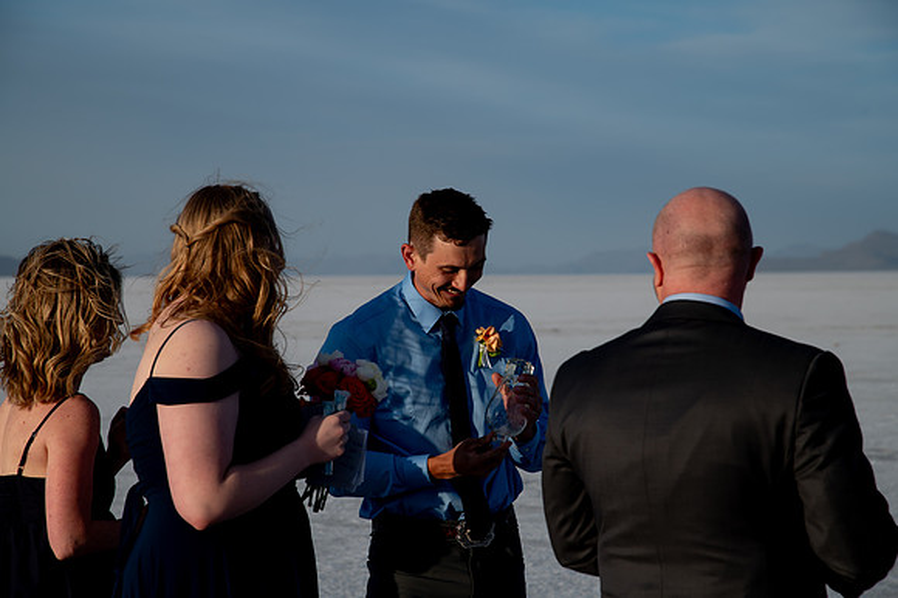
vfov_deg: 11.4
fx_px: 2992
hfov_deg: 17.1
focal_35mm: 120
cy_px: 299
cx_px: 449
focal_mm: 120
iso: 200
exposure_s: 1/400
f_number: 8
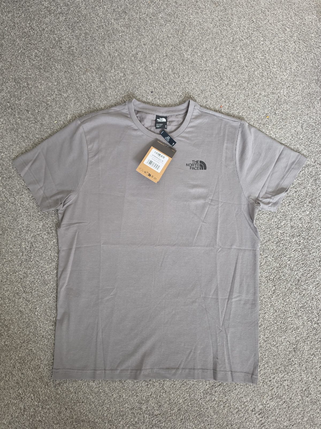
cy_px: 214
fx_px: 284
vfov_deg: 73.9
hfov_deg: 58.9
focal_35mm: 23
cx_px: 160
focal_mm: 6.5
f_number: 1.4
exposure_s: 1/101
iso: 250
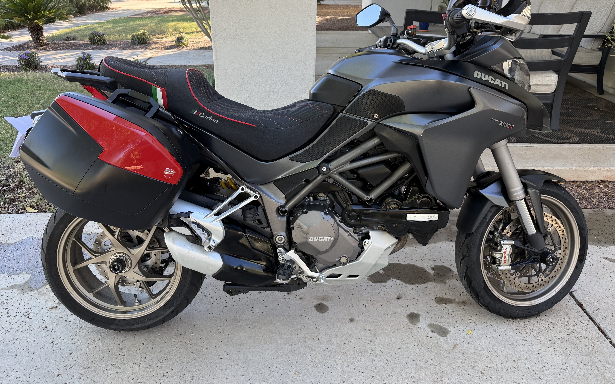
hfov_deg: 70.4
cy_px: 160
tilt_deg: -22.9
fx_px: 436
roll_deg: -0.9
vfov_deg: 47.4
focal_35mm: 26
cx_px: 311
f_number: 1.78
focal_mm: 6.76
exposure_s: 1/289
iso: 100
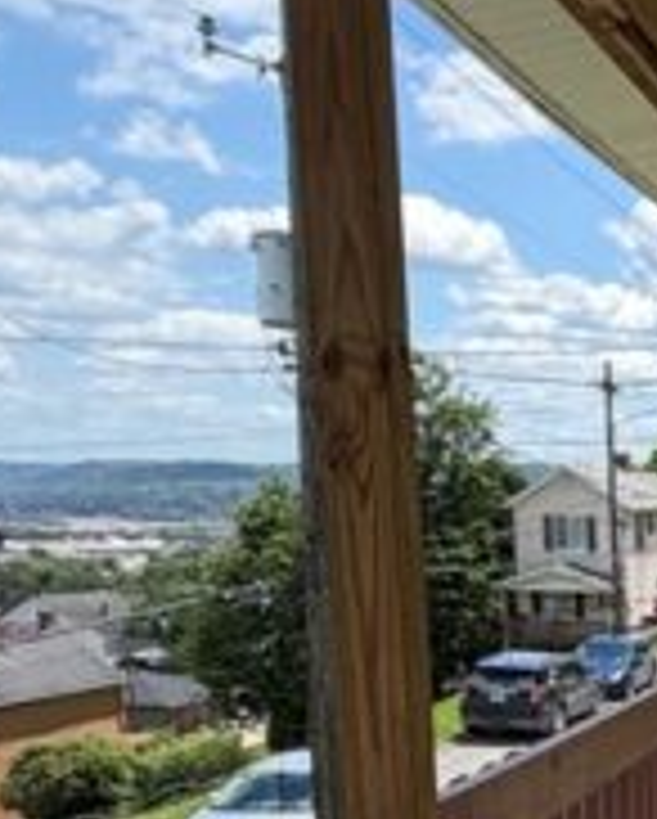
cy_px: 734
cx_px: 1192
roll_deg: -0.7
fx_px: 1456
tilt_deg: -8.7
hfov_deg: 19.1
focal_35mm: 60
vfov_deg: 30.1
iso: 32
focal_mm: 2.22
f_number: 2.2
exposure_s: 1/770
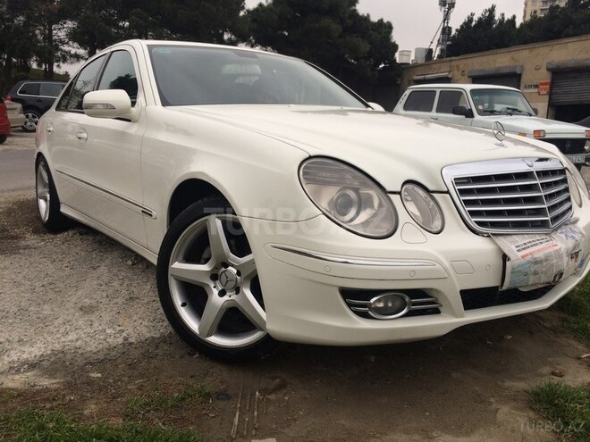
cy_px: 221
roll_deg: +0.0
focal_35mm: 29
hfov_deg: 61.7
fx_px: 494
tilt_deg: -12.1
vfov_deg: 48.2
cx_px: 295
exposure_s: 1/100
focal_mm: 4.15
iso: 32
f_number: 2.2
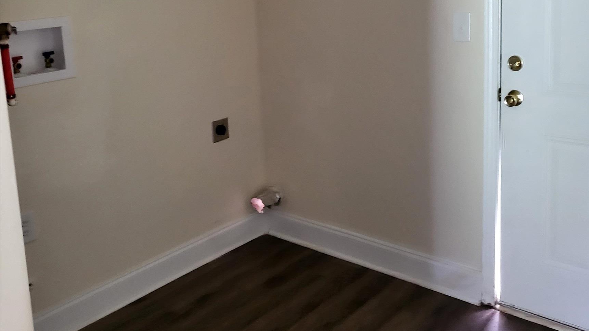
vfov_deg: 30.5
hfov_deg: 52.8
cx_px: 296
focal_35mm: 38
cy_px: 70
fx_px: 594
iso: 500
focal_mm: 4.25
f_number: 1.8
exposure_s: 1/30
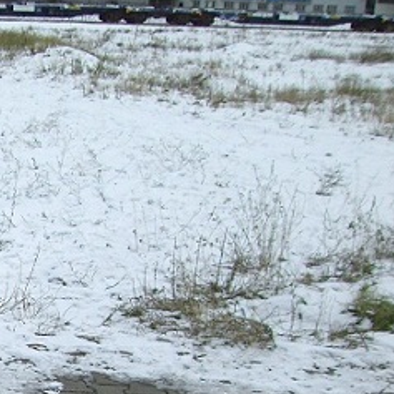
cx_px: -138
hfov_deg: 16.5
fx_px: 1275
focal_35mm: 99
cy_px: 421
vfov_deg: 17.1
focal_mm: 6.2
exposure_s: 1/320
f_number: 2.7
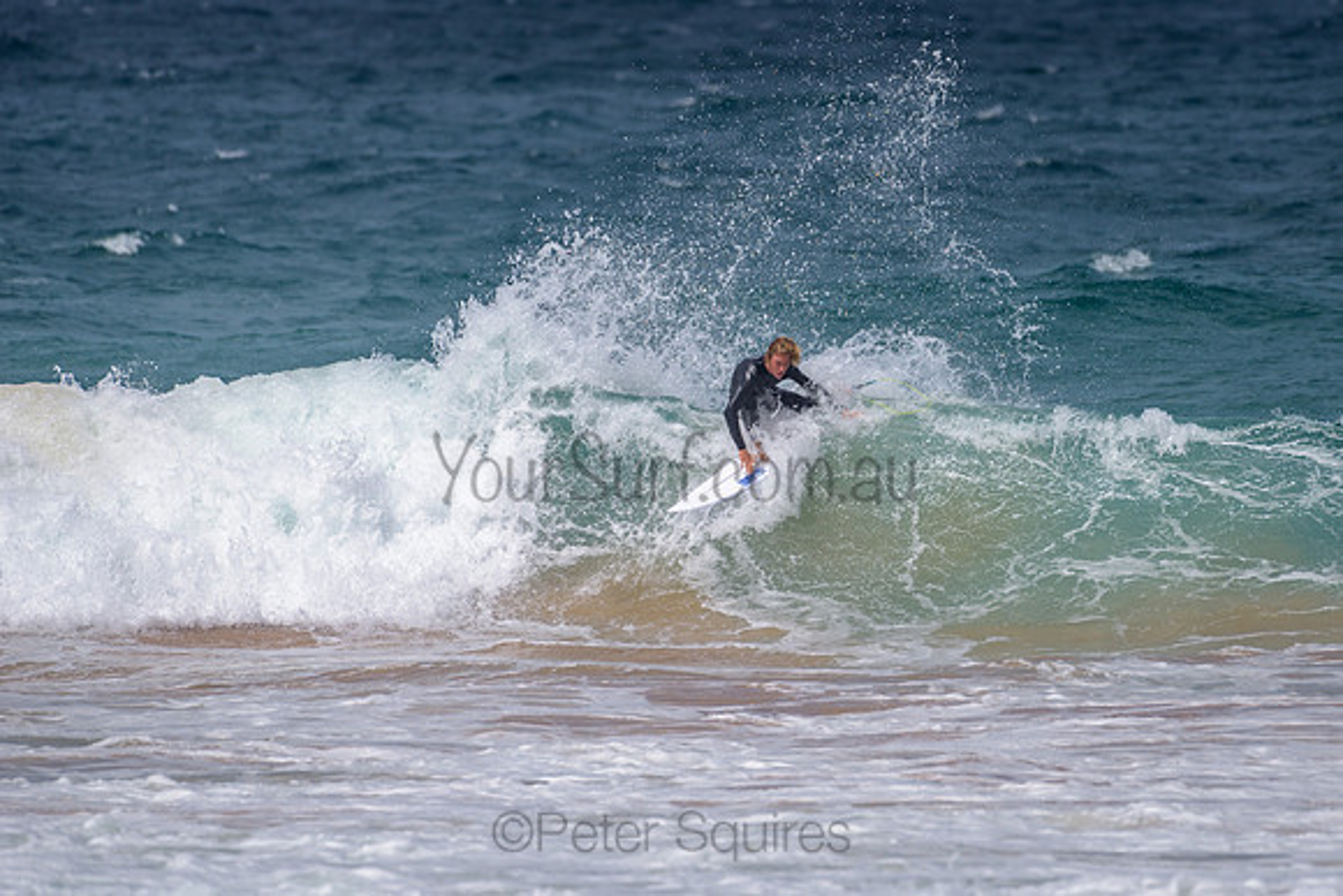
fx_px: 22885
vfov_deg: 2.2
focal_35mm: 613
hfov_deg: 3.4
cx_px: 824
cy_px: 356
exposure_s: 1/2000
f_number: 5.6
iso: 72
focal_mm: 500
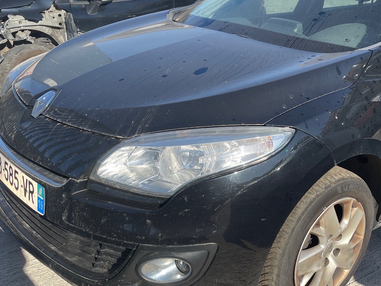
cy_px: 154
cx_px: 270
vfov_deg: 32.9
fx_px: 484
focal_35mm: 44
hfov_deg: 42.1
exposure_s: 1/1553
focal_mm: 4.2
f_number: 1.6
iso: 32
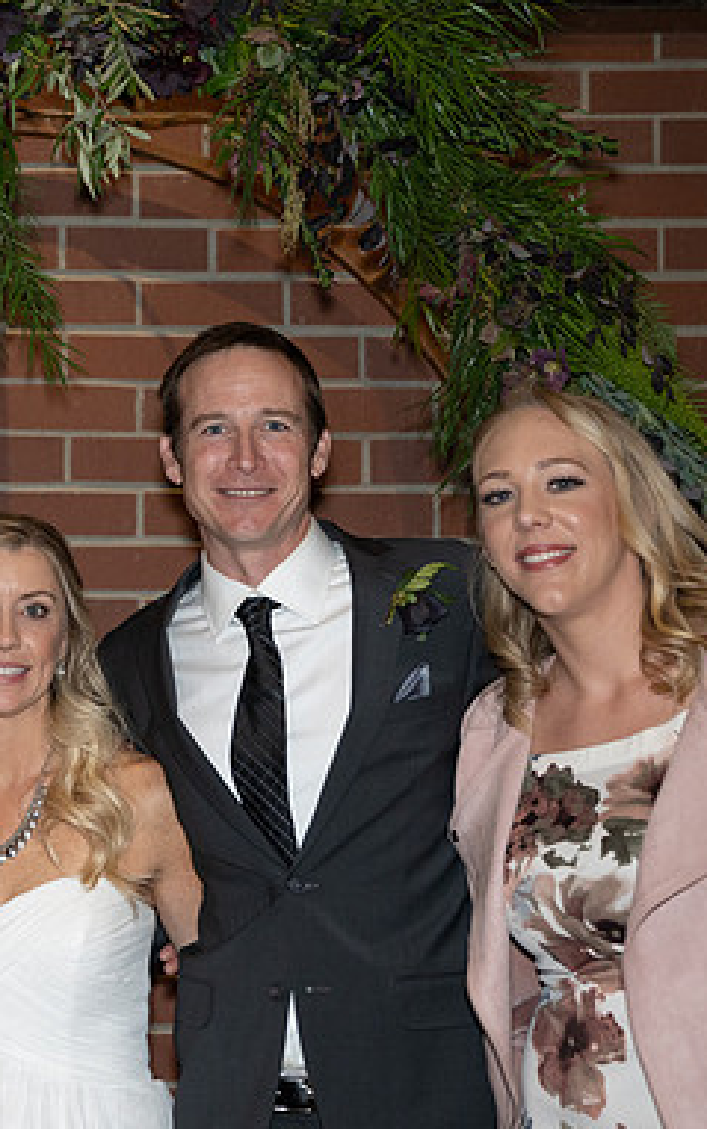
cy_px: 566
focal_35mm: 78
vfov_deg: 26.5
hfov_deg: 16.3
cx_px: -47
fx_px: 2403
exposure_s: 1/125
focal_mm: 48
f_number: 2.8
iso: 2000
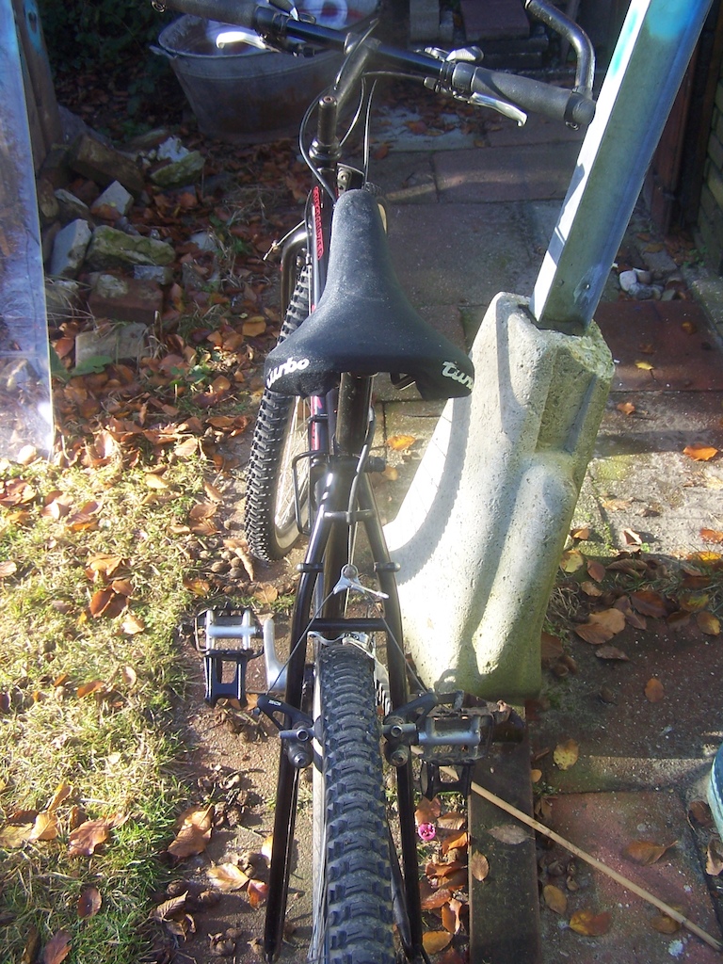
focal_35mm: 38
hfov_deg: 37.7
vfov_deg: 49.0
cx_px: 362
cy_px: 482
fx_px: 1058
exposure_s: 1/90
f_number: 2.8
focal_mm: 6.3
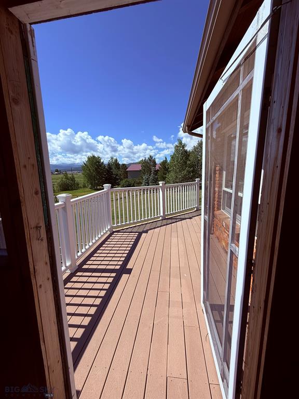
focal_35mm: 14
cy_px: 200
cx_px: 150
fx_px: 161
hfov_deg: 85.7
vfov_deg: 102.1
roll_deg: +0.7
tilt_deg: -9.2
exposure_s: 1/2976
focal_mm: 2.22
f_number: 2.2
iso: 50
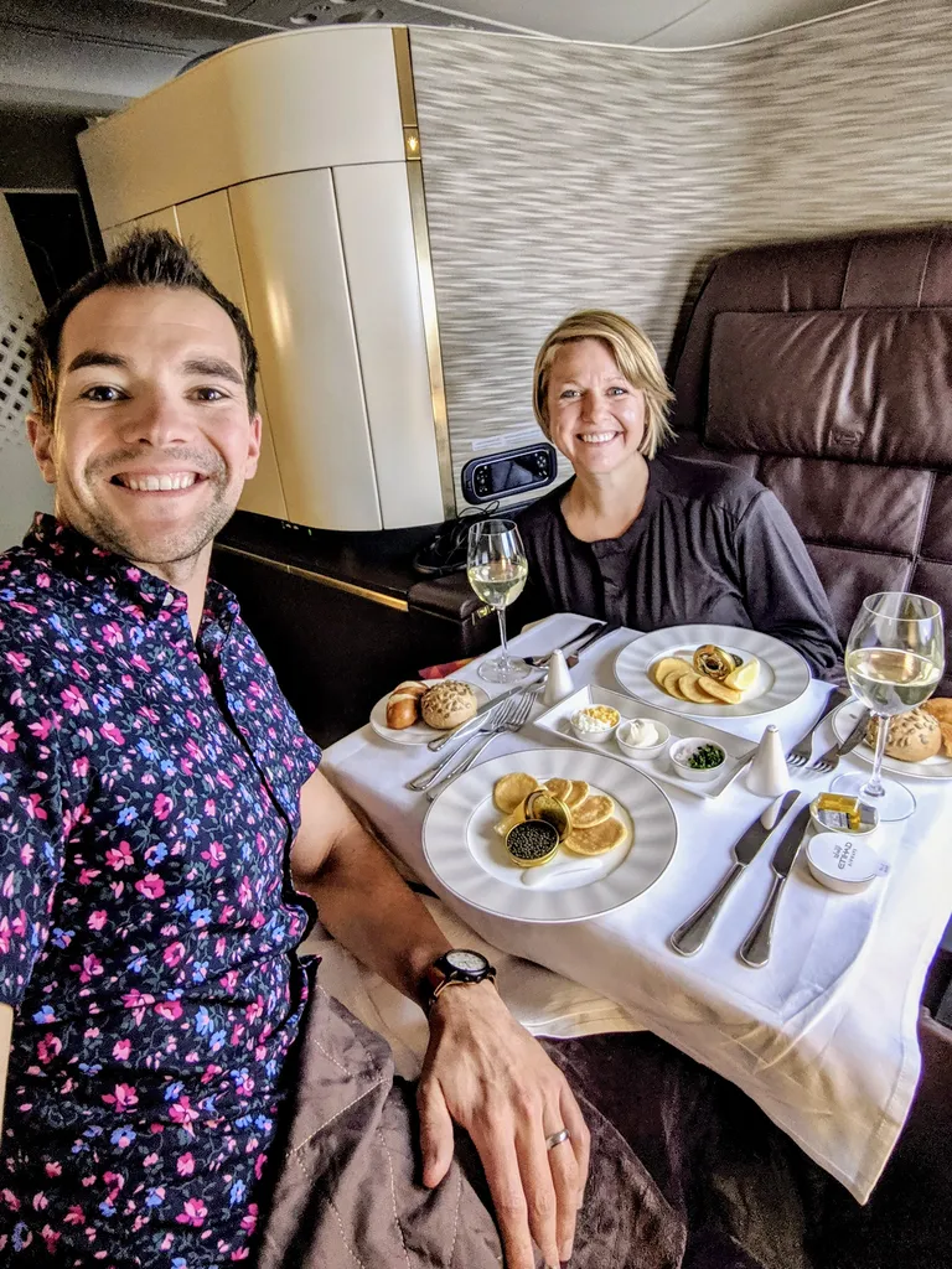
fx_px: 697
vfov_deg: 84.7
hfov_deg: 68.7
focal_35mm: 19
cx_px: 476
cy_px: 634
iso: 182
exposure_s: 1/30
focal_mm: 2.03
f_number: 2.2
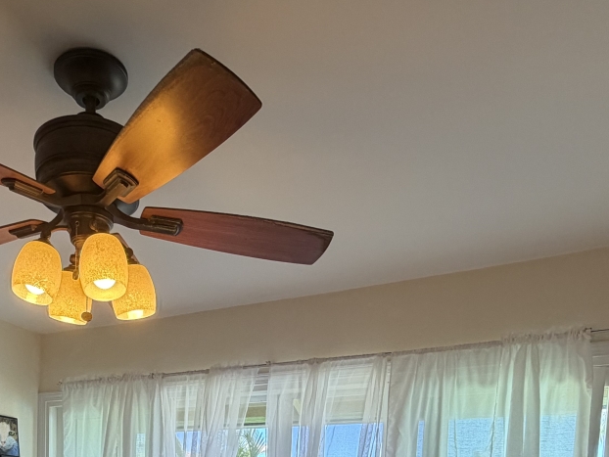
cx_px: 182
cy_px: 565
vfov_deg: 32.1
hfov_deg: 50.0
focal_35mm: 36
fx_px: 634
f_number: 2.2
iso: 125
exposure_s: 1/120
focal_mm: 2.22
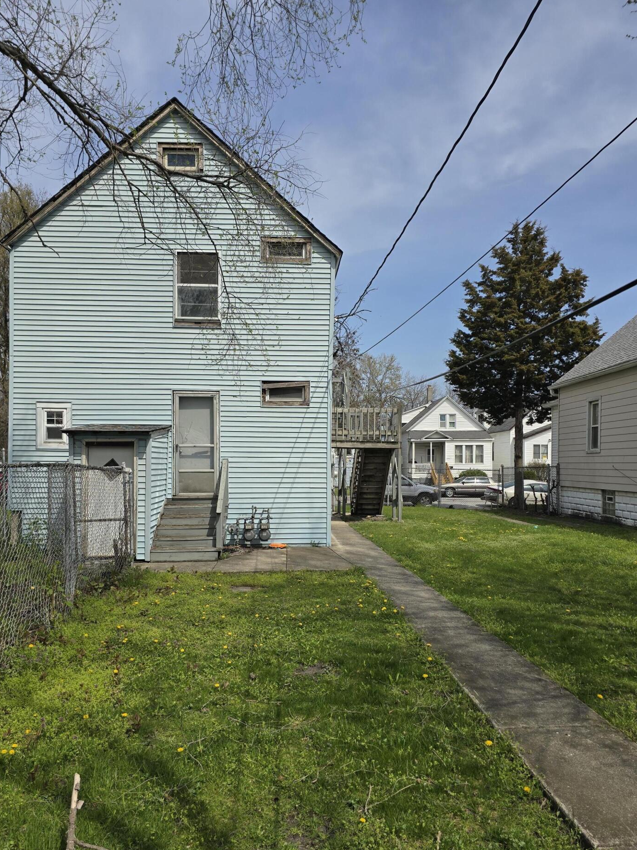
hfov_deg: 54.9
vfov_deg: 69.3
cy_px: 460
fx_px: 613
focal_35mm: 25
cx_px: 312
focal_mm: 6.3
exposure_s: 1/1218
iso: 12
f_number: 1.7
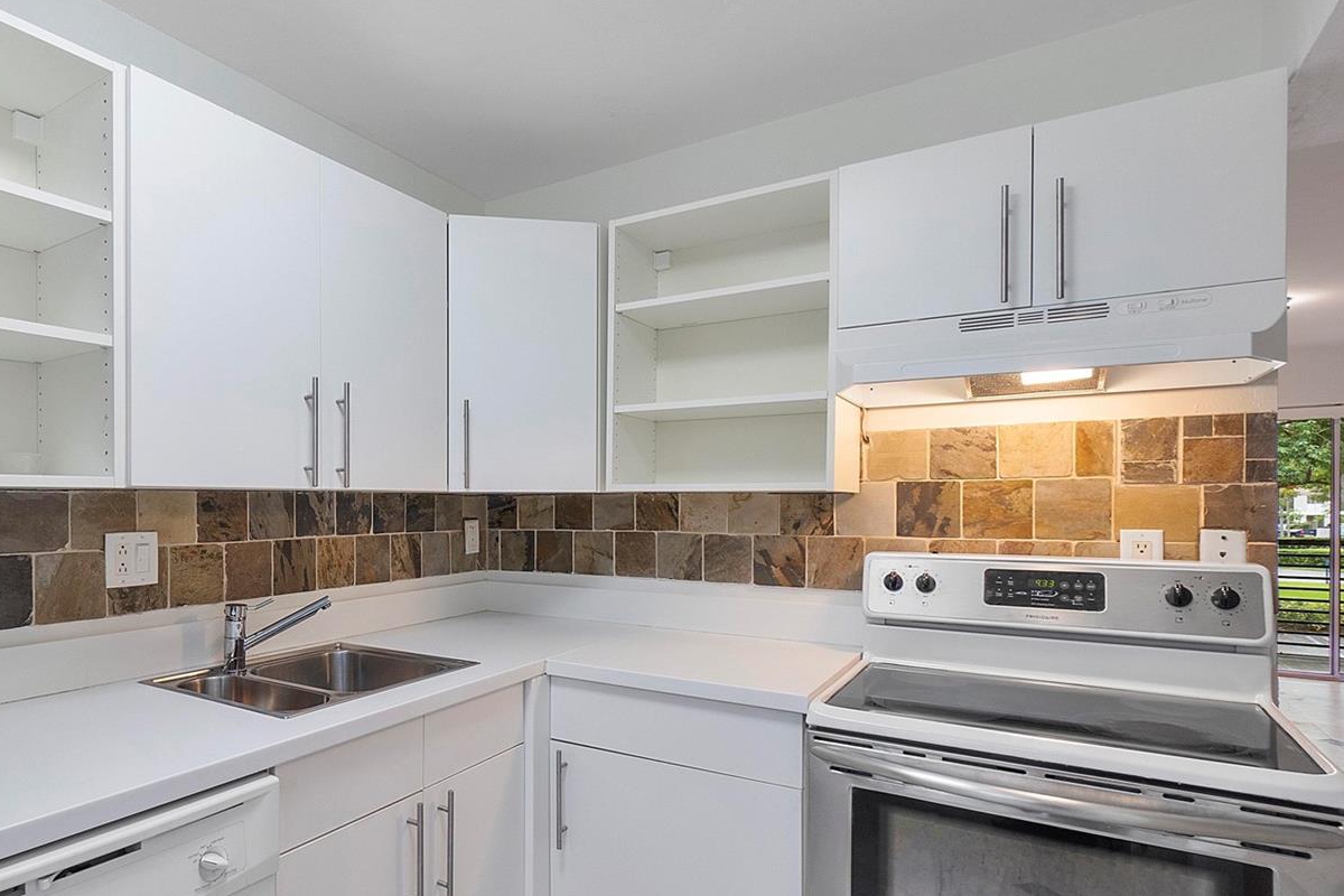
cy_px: 512
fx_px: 747
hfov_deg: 82.2
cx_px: 494
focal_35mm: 20
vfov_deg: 61.7
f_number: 9
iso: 250
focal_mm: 10
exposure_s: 1/8
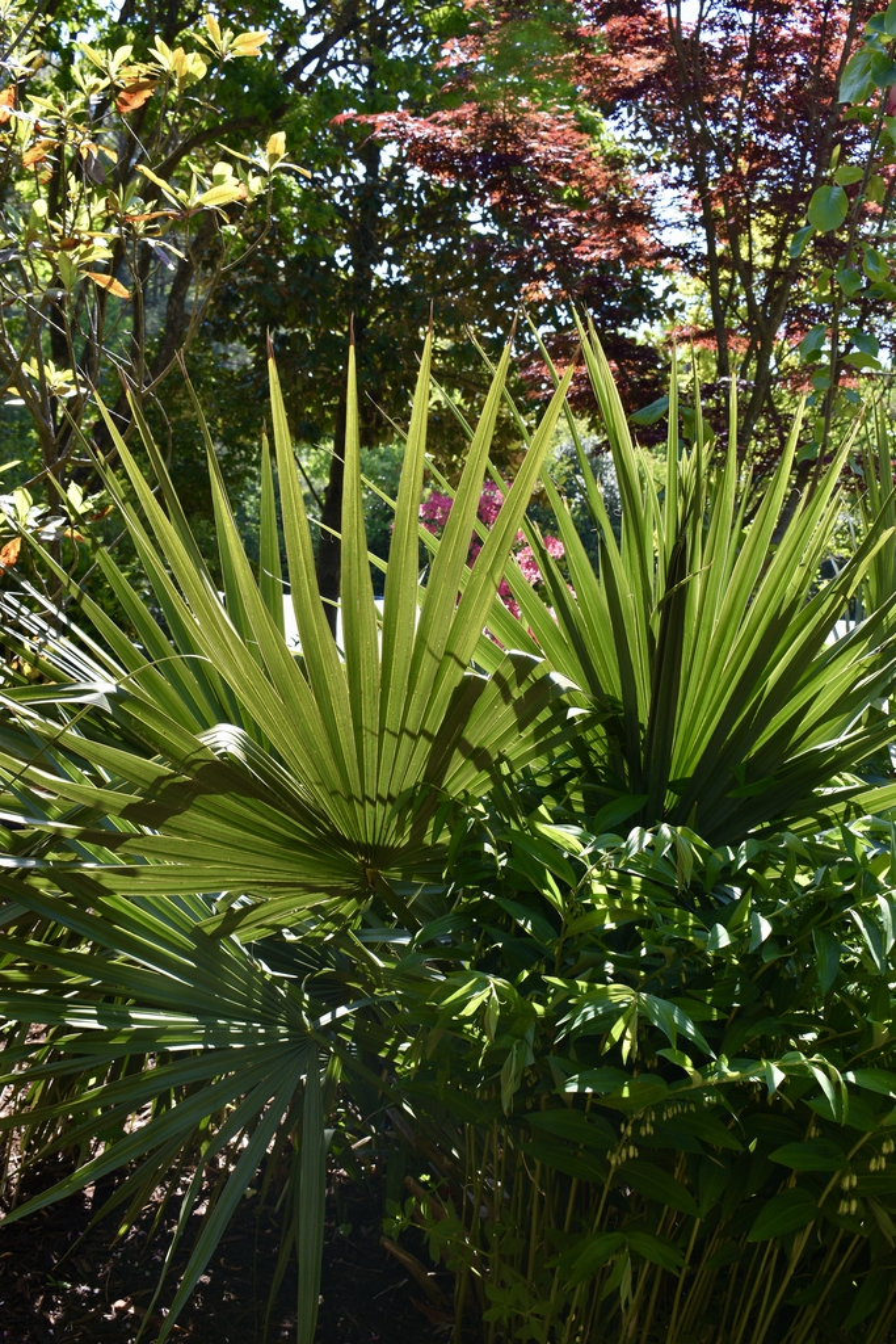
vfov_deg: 45.0
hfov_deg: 30.9
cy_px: 672
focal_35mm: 44
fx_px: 1623
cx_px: 448
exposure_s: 1/250
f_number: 8
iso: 360
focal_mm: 29
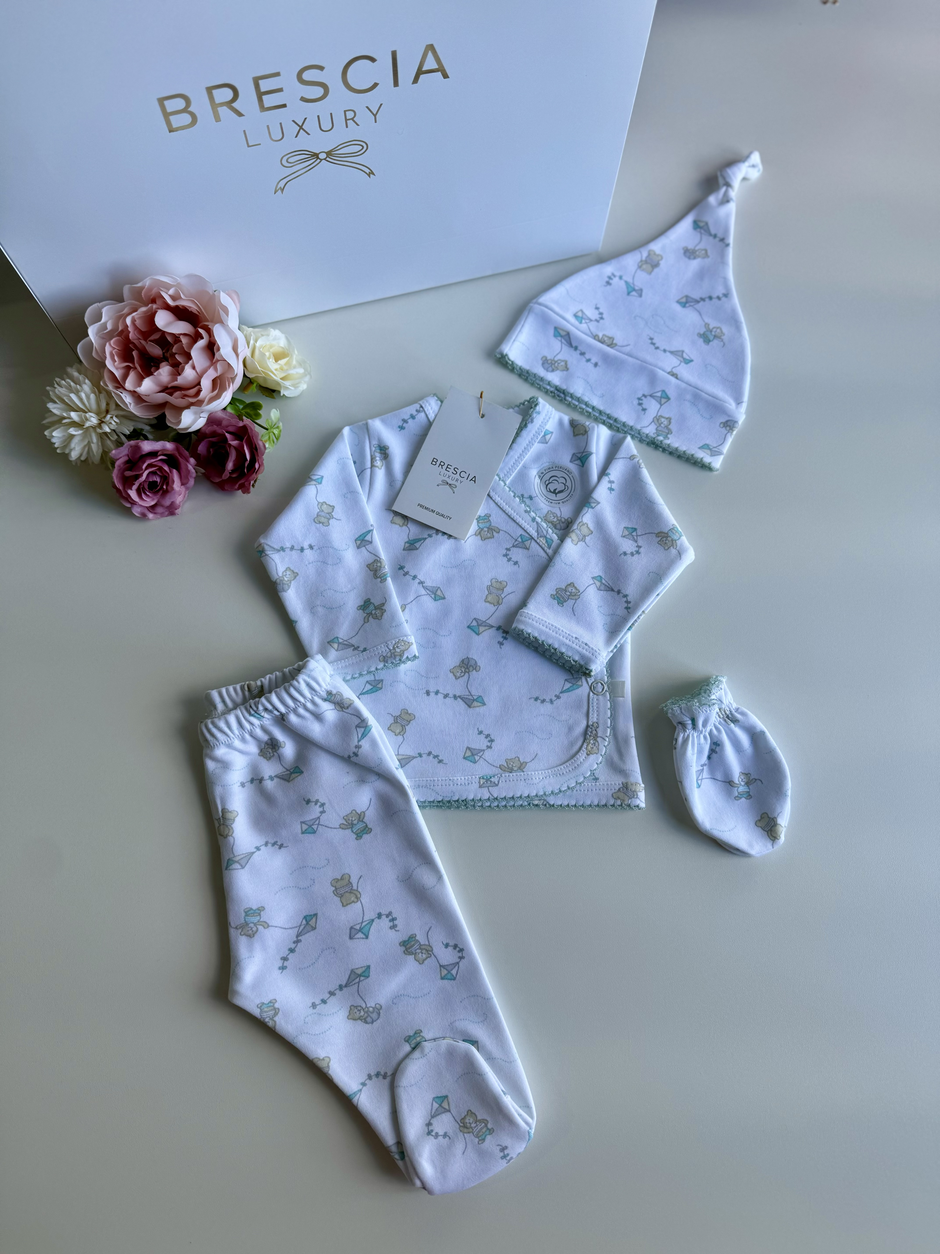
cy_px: 627
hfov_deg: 56.8
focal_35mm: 24
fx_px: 869
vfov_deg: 71.6
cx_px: 470
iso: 64
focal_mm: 6.76
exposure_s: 1/248
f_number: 1.78
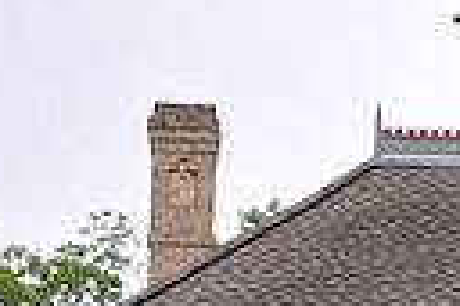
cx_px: 471
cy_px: 560
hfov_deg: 13.6
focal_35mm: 149
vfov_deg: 8.8
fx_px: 1901
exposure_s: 1/200
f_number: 3.8
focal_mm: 22
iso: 400
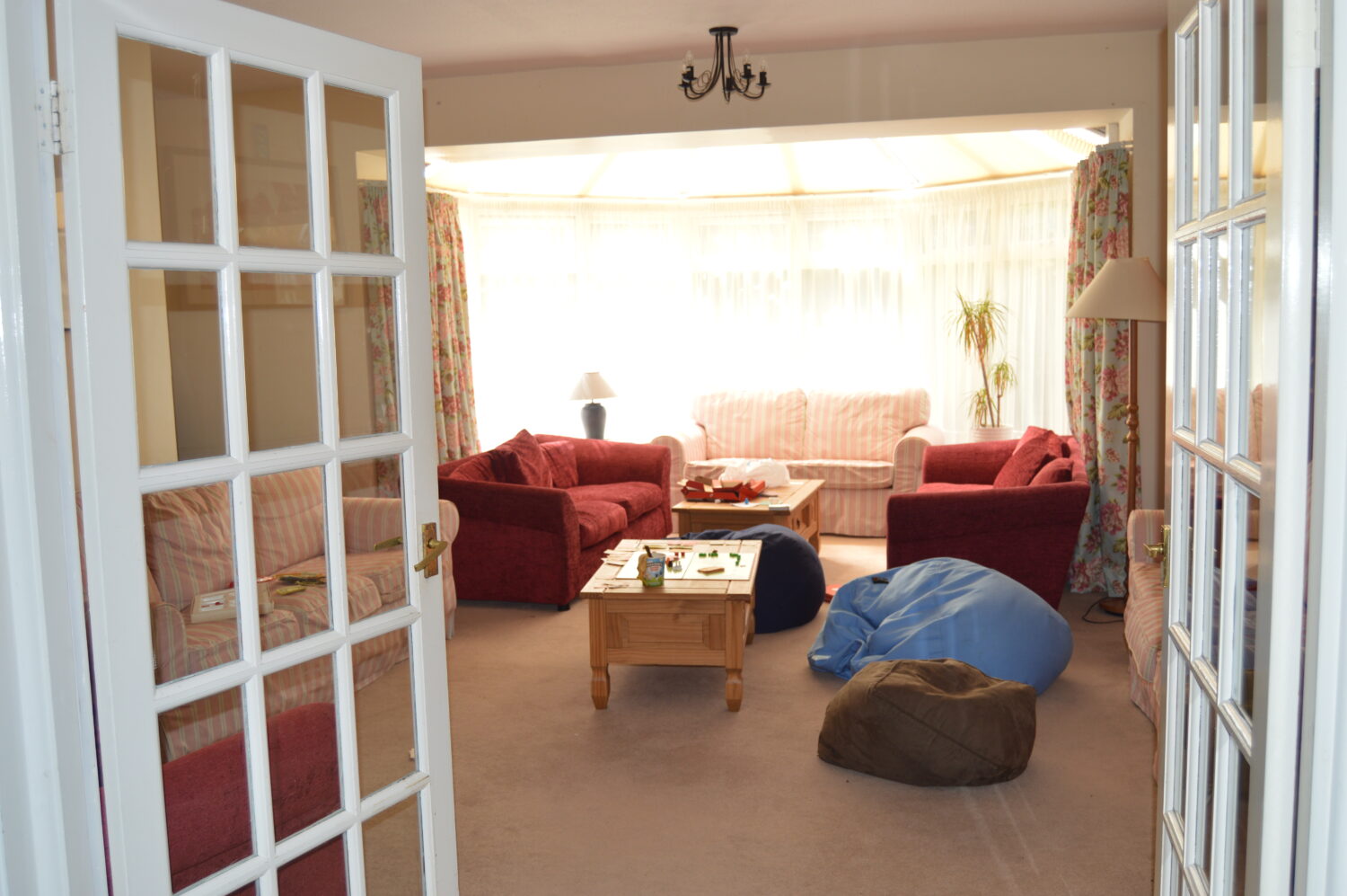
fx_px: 1234
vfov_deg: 39.9
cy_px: 448
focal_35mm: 33
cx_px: 674
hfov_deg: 57.3
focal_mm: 22
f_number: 4
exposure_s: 1/125
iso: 140
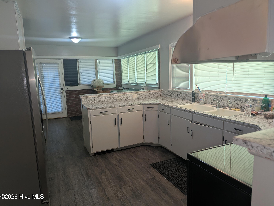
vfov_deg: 56.9
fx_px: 190
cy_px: 103
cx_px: 137
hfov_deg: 71.5
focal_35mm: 24
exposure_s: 1/60
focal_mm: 6.81
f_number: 1.85
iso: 119
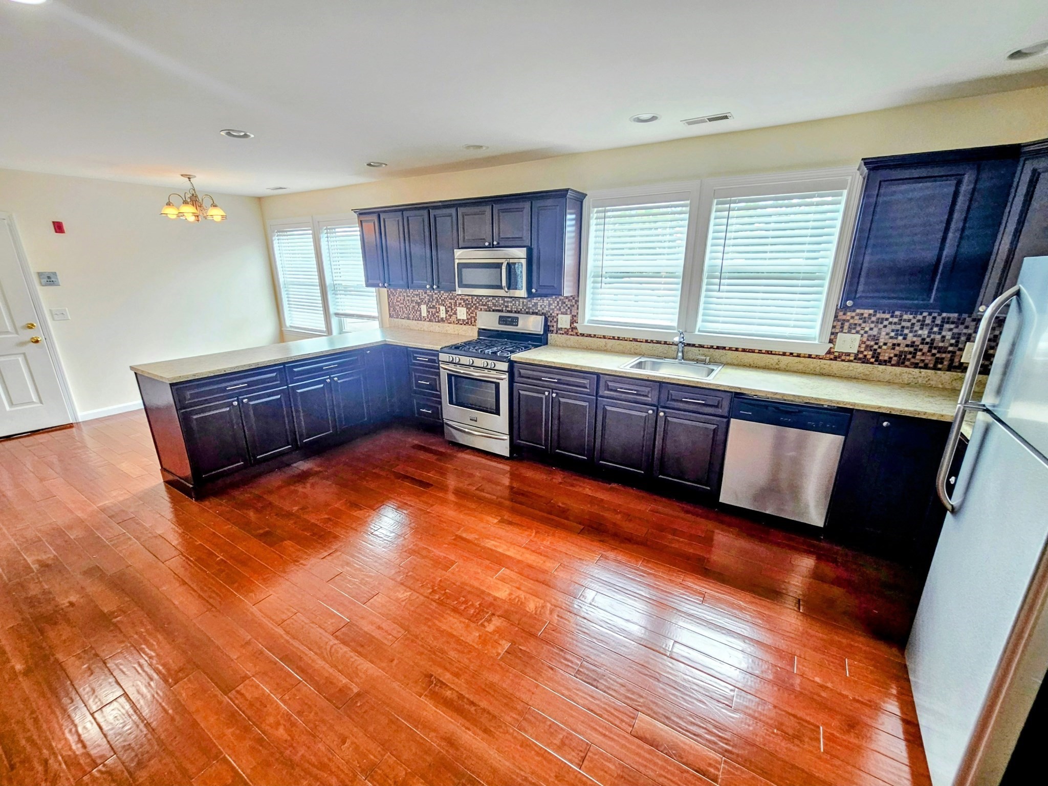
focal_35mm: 13
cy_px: 393
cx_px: 524
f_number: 2.2
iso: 125
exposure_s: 1/60
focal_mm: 2.2
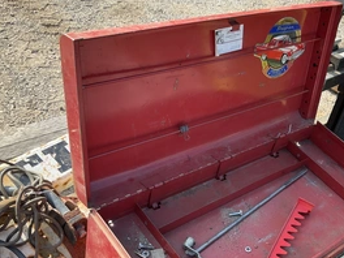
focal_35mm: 44
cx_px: 228
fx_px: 437
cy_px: 168
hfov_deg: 42.4
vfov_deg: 32.6
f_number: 1.8
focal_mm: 3
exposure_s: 1/325
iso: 25
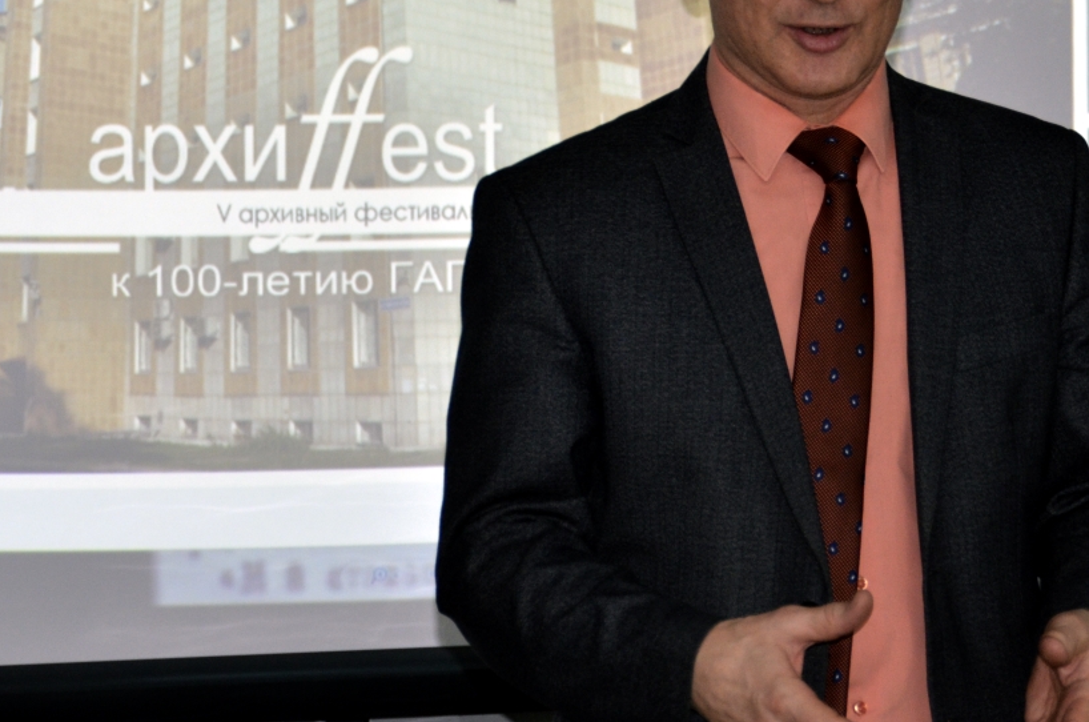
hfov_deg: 9.4
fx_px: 6642
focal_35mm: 220
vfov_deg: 6.2
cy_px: 185
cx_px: 772
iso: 800
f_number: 5
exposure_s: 1/60
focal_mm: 80
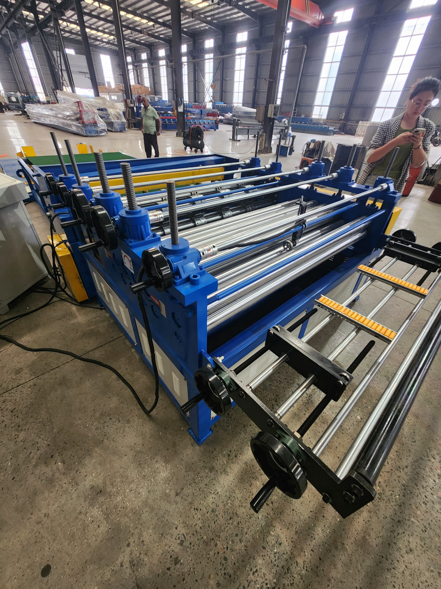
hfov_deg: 89.9
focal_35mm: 13
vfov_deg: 106.2
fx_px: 221
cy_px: 294
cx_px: 220
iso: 400
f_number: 2.2
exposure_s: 1/30
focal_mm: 2.2
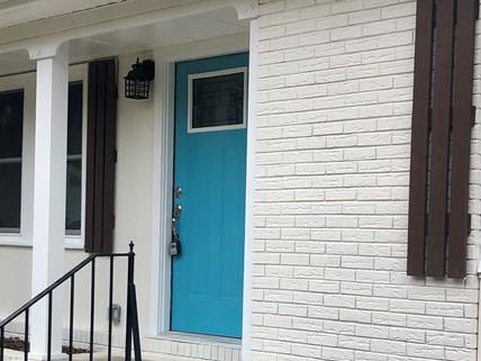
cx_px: 280
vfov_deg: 21.8
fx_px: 931
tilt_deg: -2.4
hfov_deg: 28.9
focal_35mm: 67
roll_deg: -1.7
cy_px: 245
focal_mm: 3.99
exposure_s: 1/571
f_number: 1.8
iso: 20
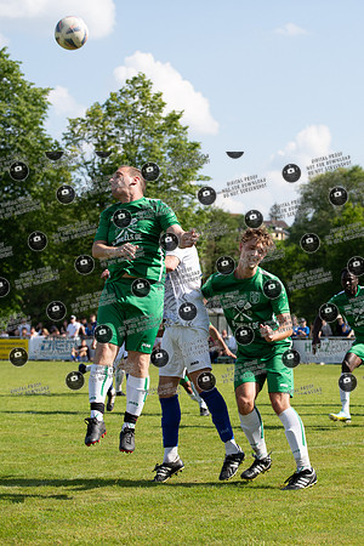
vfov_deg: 19.5
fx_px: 1592
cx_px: 278
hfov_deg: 13.0
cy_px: 273
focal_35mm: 105
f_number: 3.5
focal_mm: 70
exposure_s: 1/1600
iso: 160
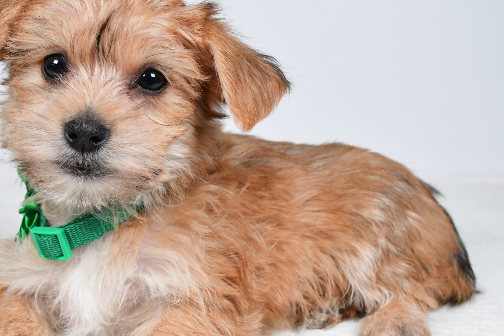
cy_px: 179
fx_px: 840
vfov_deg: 22.6
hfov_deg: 33.1
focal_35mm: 60
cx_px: 173
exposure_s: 1/1000
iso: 5000
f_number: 9
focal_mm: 28
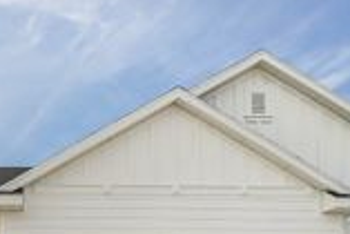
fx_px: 496
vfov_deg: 23.1
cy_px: 316
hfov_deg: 36.9
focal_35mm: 51
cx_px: 51
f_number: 8
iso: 100
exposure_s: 1/400
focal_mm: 16
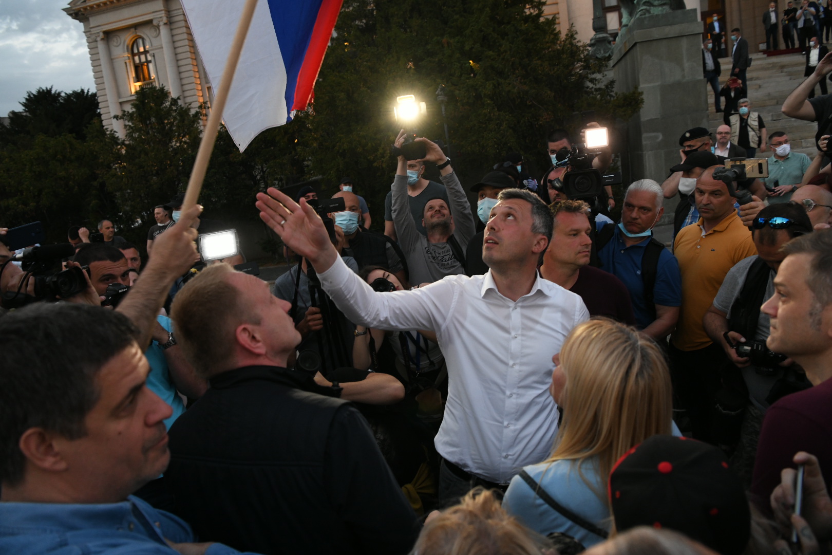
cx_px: 416
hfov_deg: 73.7
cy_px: 278
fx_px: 555
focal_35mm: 24
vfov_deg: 53.1
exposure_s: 1/100
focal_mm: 24
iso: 2000
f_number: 5
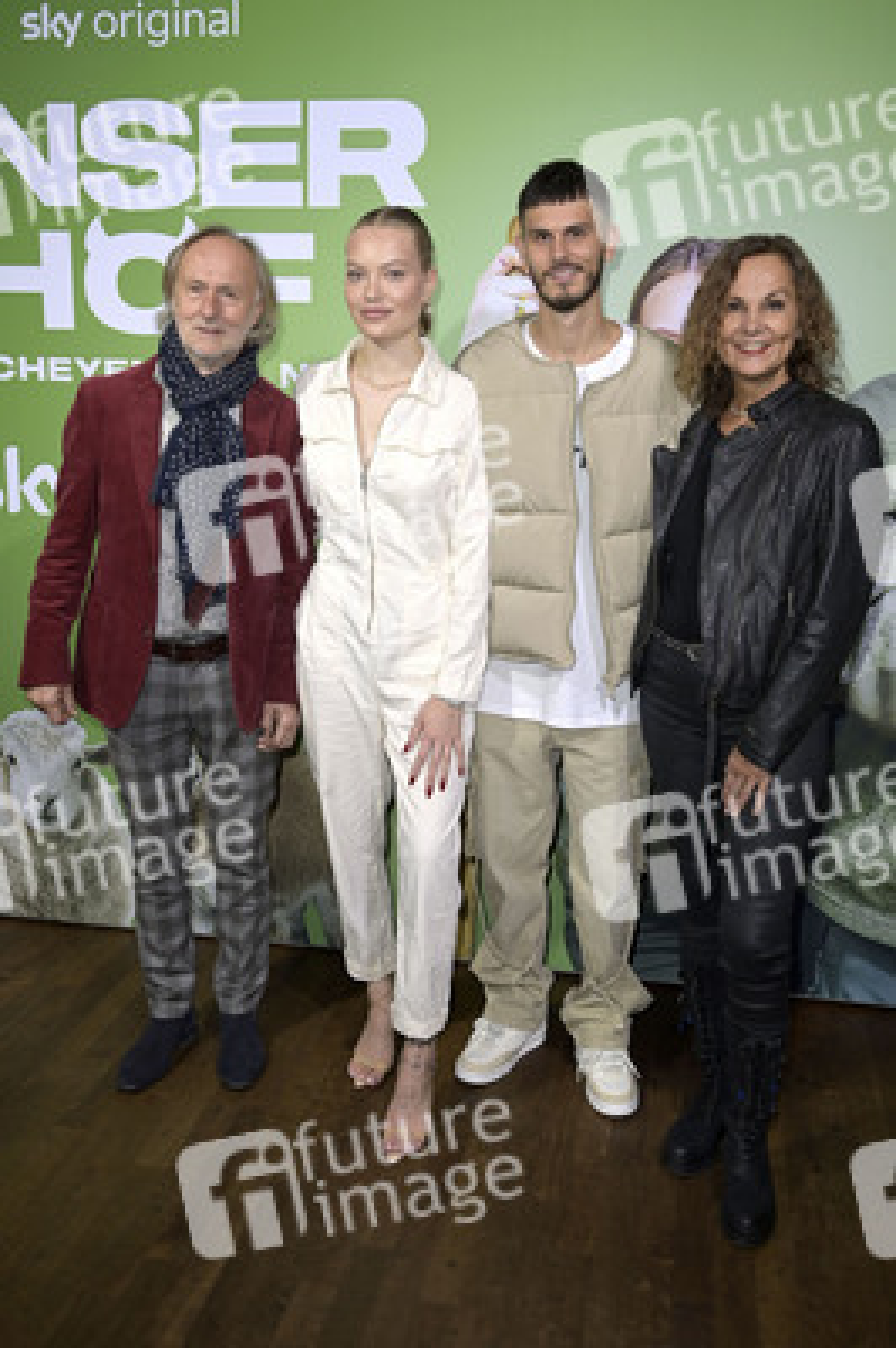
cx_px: 448
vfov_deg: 54.5
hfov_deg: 37.8
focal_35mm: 35
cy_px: 674
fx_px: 1309
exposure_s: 1/160
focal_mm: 35
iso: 640
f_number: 5.6
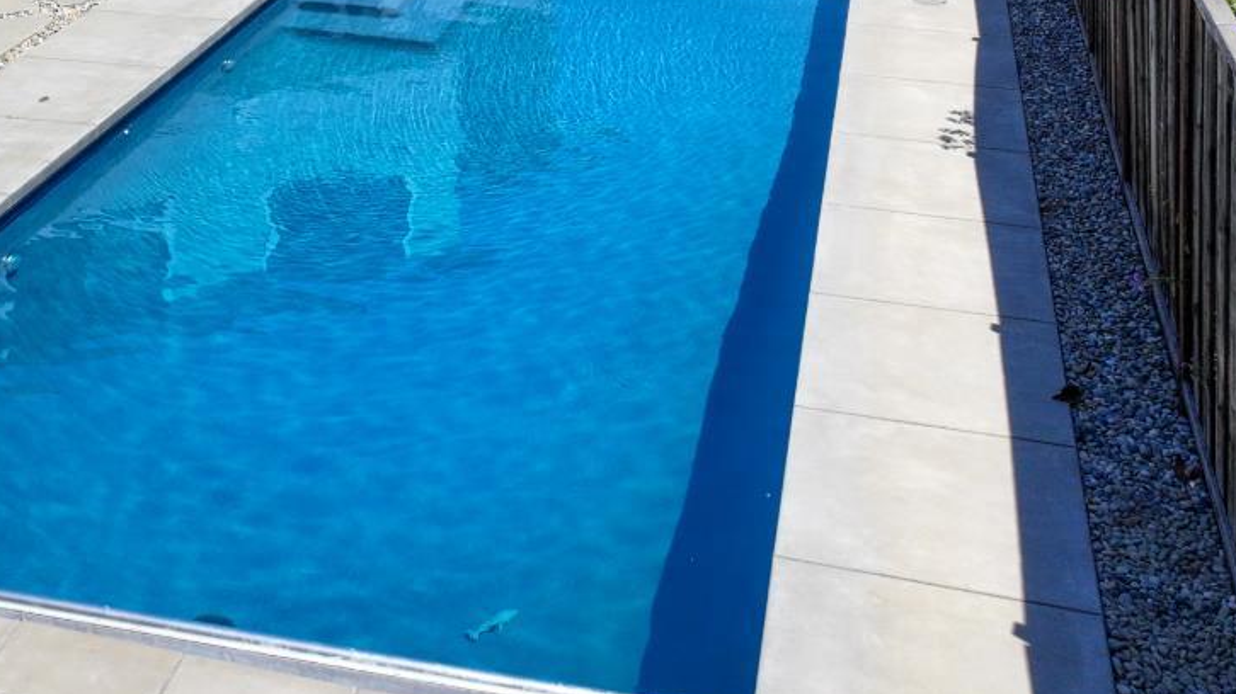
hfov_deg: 35.8
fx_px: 1769
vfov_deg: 20.8
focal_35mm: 54
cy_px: -125
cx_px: 83
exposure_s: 1/240
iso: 100
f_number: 8
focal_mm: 12.29
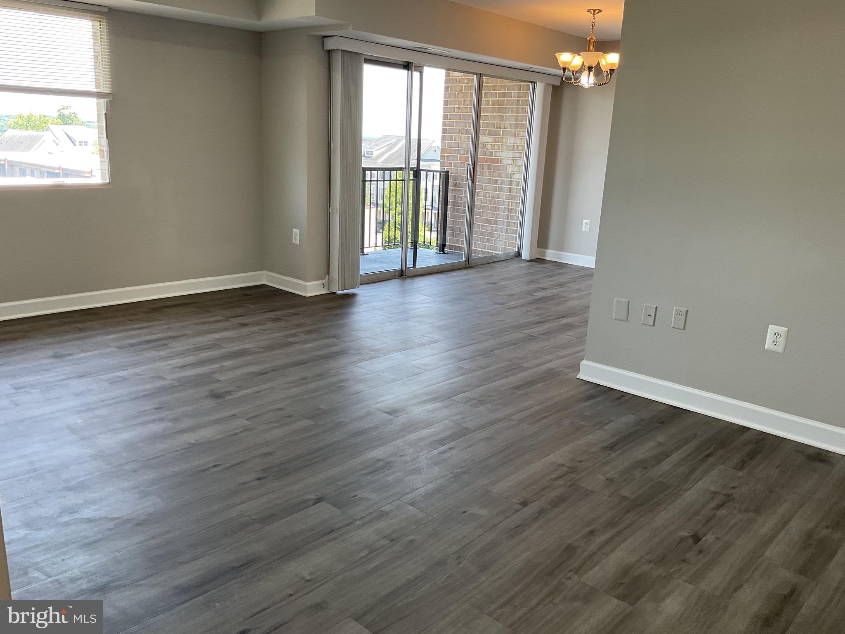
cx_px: 422
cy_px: 317
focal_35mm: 29
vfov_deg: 48.2
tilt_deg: -15.7
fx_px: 708
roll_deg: -2.7
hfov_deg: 61.7
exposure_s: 1/120
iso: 50
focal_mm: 3
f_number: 1.8
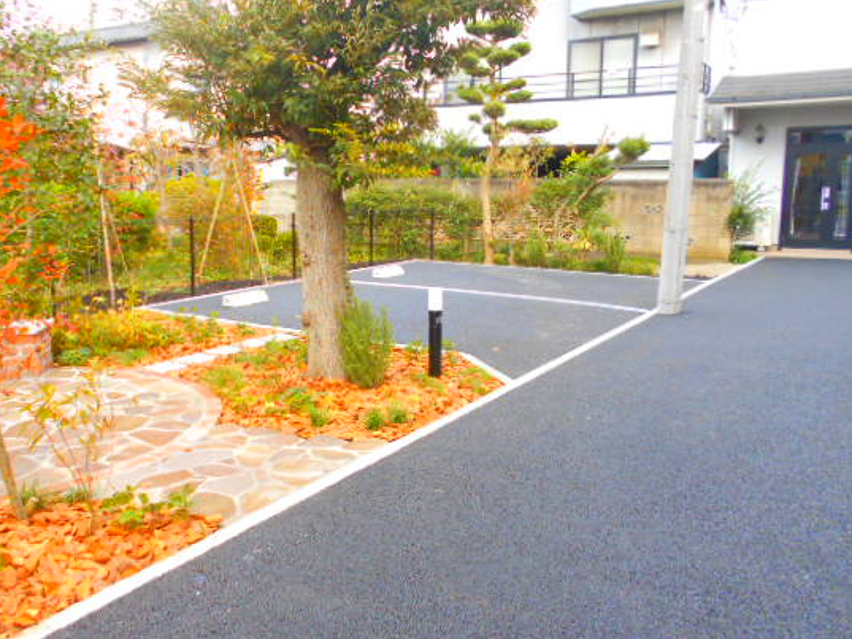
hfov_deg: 58.2
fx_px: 763
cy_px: 290
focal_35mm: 31
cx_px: 384
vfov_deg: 45.4
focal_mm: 4.6
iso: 220
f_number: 3.2
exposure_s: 1/250
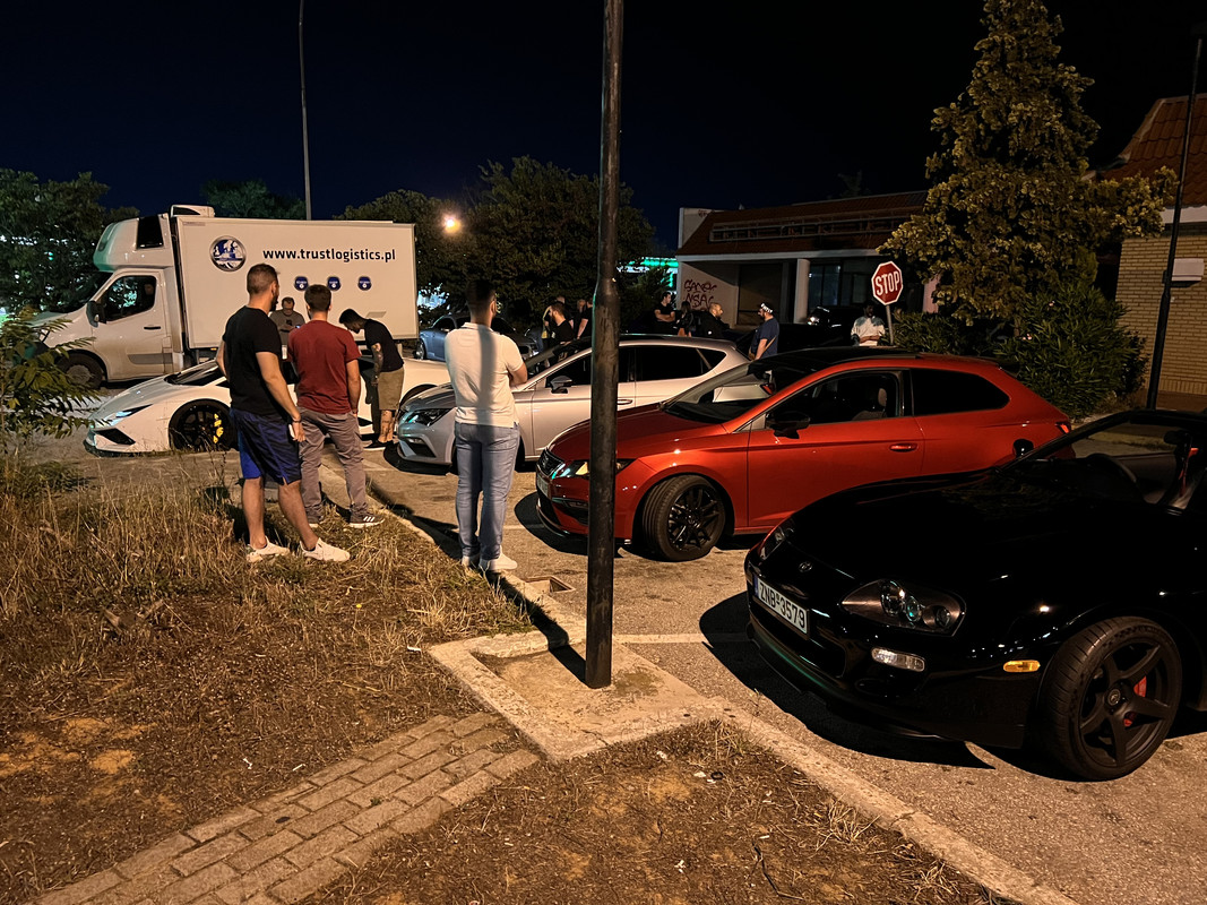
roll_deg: -1.4
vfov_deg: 53.1
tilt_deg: -10.2
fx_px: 906
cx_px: 604
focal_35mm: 26
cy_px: 452
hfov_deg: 67.3
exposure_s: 1/25
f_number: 1.5
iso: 640
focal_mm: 5.7
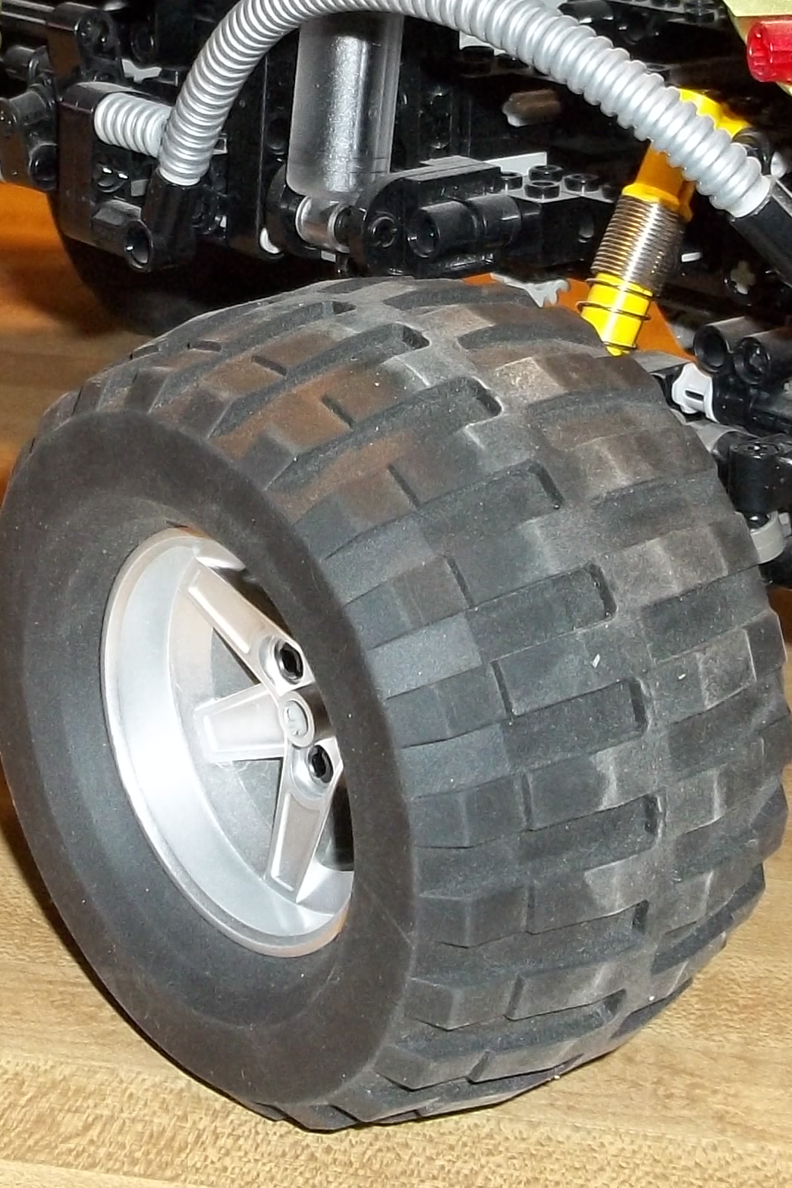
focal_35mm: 94
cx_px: 325
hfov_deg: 14.5
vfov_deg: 21.4
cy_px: 209
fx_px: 3102
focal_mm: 5.9
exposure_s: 1/30
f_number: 3.3
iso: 160
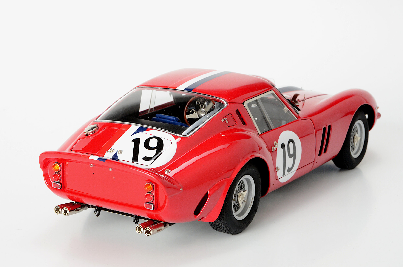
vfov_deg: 13.0
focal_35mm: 105
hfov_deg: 19.5
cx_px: 202
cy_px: 134
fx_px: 1173
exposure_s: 1/6
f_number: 20
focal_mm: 70
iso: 1000
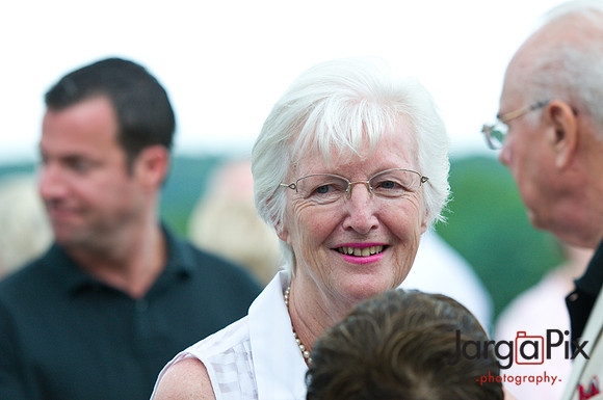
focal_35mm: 225
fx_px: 3763
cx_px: 302
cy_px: 200
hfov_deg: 9.2
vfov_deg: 6.1
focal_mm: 150
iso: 400
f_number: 3.2
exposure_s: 1/800
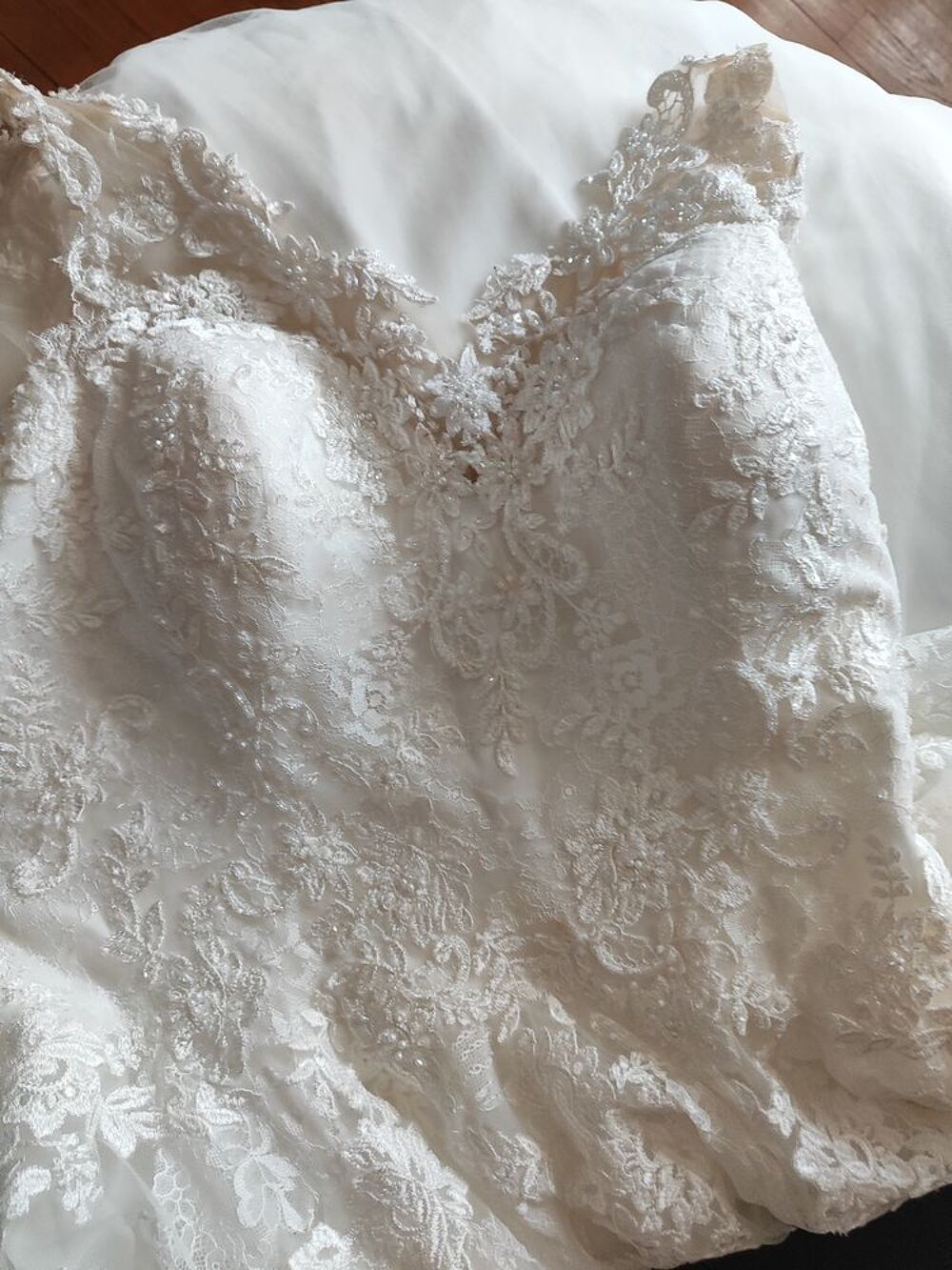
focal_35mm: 23
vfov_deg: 73.9
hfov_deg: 58.9
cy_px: 635
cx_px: 476
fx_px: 843
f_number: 1.88
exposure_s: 1/100
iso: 490
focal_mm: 5.59
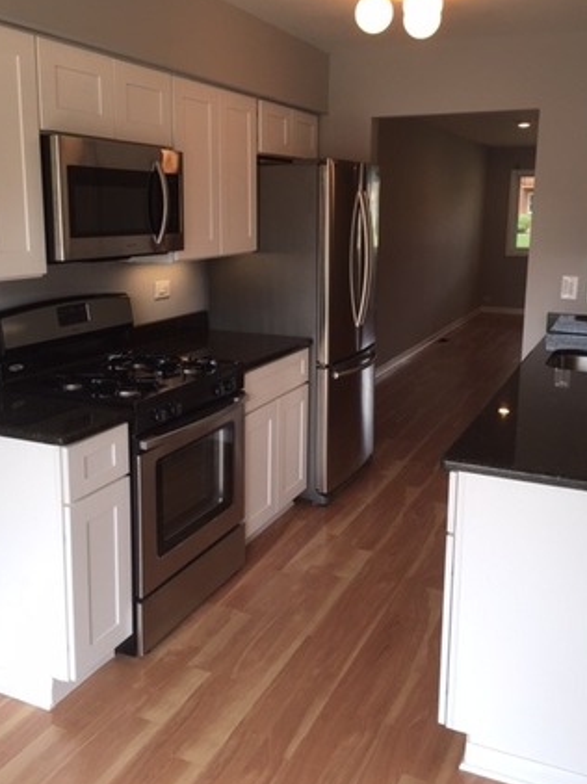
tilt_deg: -10.1
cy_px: 362
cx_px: 282
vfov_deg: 55.3
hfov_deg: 42.9
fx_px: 747
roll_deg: -0.7
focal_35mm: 33
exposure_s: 1/120
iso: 40
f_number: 2.2
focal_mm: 4.15
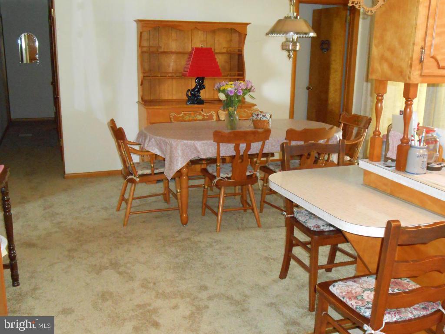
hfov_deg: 49.0
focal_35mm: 38
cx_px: 222
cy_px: 167
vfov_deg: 37.7
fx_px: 489
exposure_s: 1/30
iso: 1000
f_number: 4.2
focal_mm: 6.8
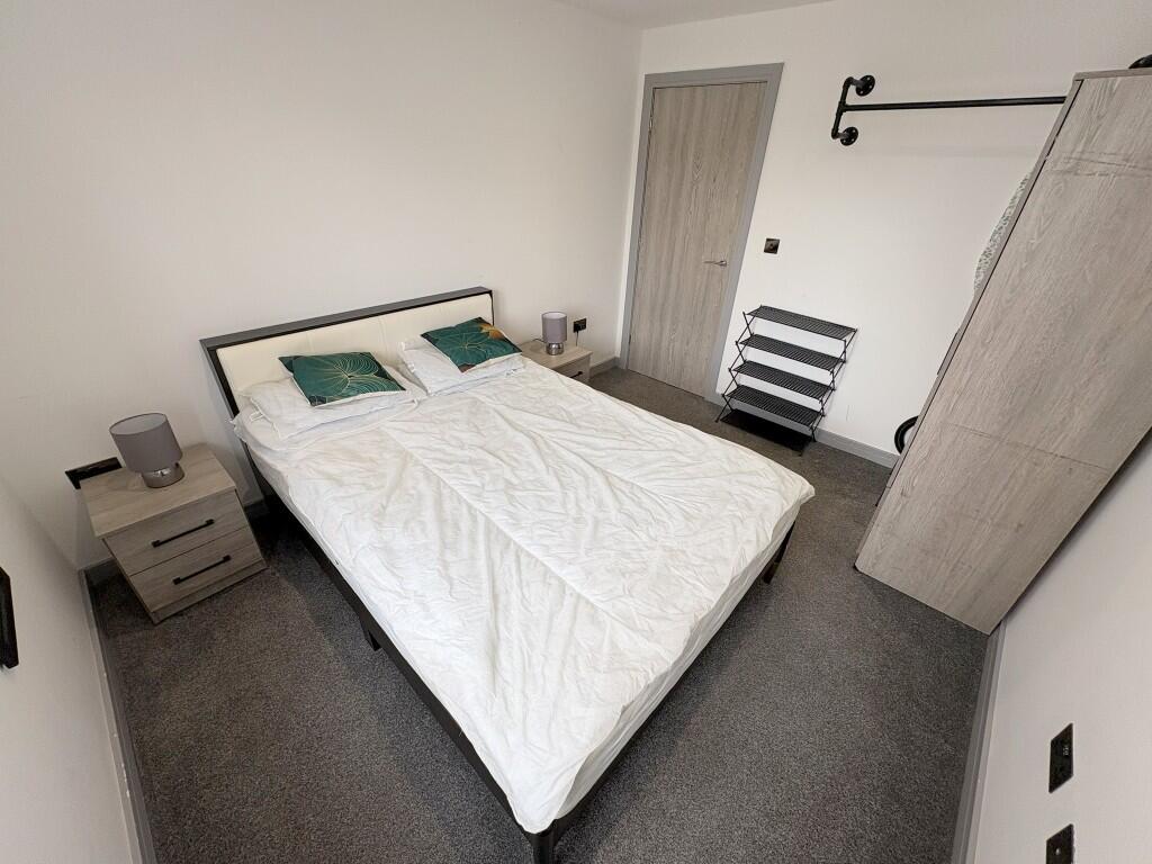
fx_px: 466
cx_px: 576
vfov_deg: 85.7
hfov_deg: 102.1
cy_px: 432
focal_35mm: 14
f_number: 2.2
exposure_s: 1/99
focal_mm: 2.22
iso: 50
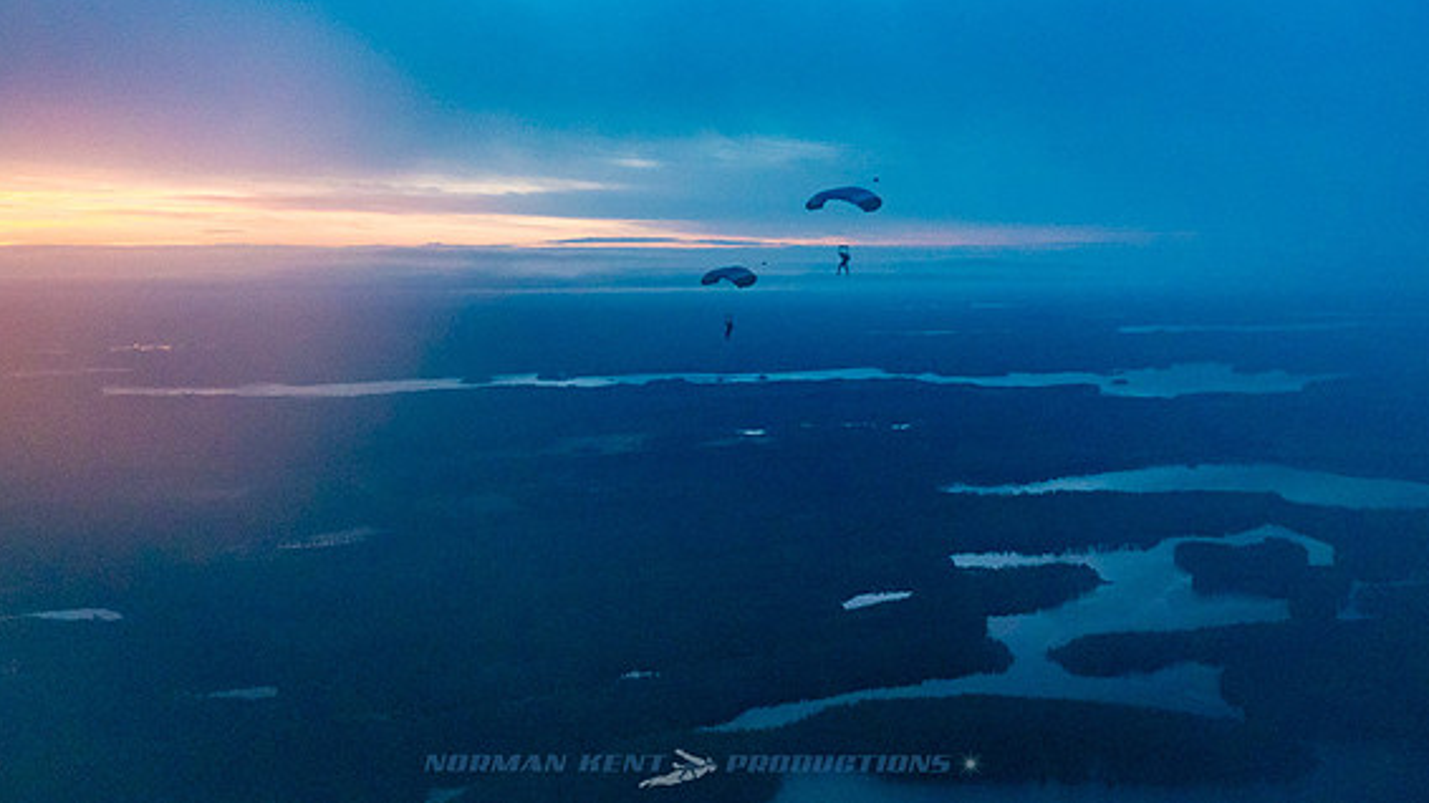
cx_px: 816
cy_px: 284
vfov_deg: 32.6
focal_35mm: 36
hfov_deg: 55.1
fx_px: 1364
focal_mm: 27
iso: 6400
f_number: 4
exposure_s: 1/1600
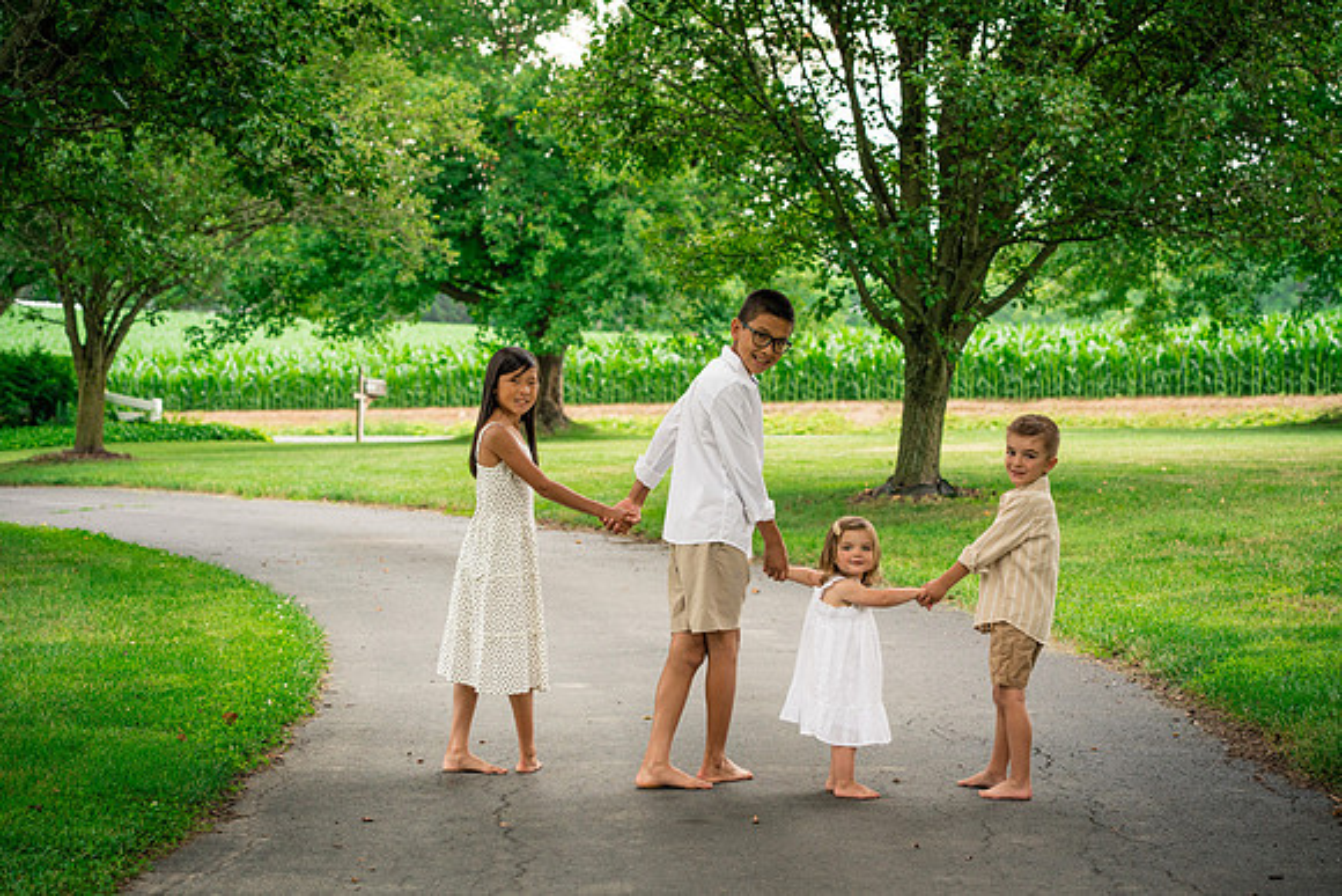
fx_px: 3338
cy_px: 448
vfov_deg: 15.3
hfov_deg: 22.7
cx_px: 671
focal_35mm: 90
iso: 400
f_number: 5
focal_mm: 85
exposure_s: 1/320
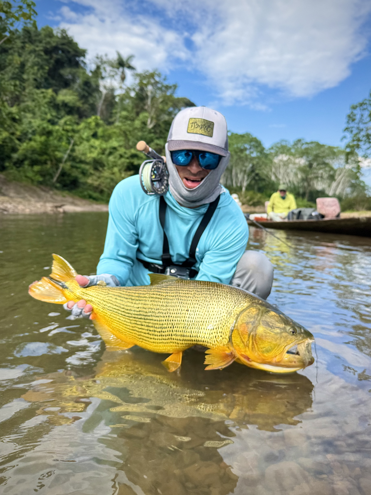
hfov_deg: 56.8
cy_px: 248
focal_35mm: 24
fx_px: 343
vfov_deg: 71.6
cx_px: 186
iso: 80
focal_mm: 6.76
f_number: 1.78
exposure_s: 1/1767
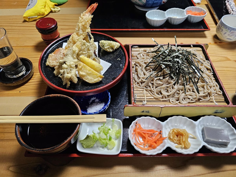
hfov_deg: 73.9
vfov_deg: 58.9
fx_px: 157
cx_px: 118
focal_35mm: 23
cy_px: 88
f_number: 1.7
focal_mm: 6.3
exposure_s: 1/120
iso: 800
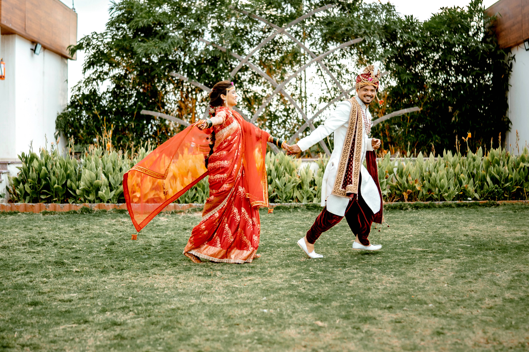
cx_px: 271
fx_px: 720
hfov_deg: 40.3
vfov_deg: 27.5
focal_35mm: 49
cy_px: 154
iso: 100
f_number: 1.4
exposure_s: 1/1000
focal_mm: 35
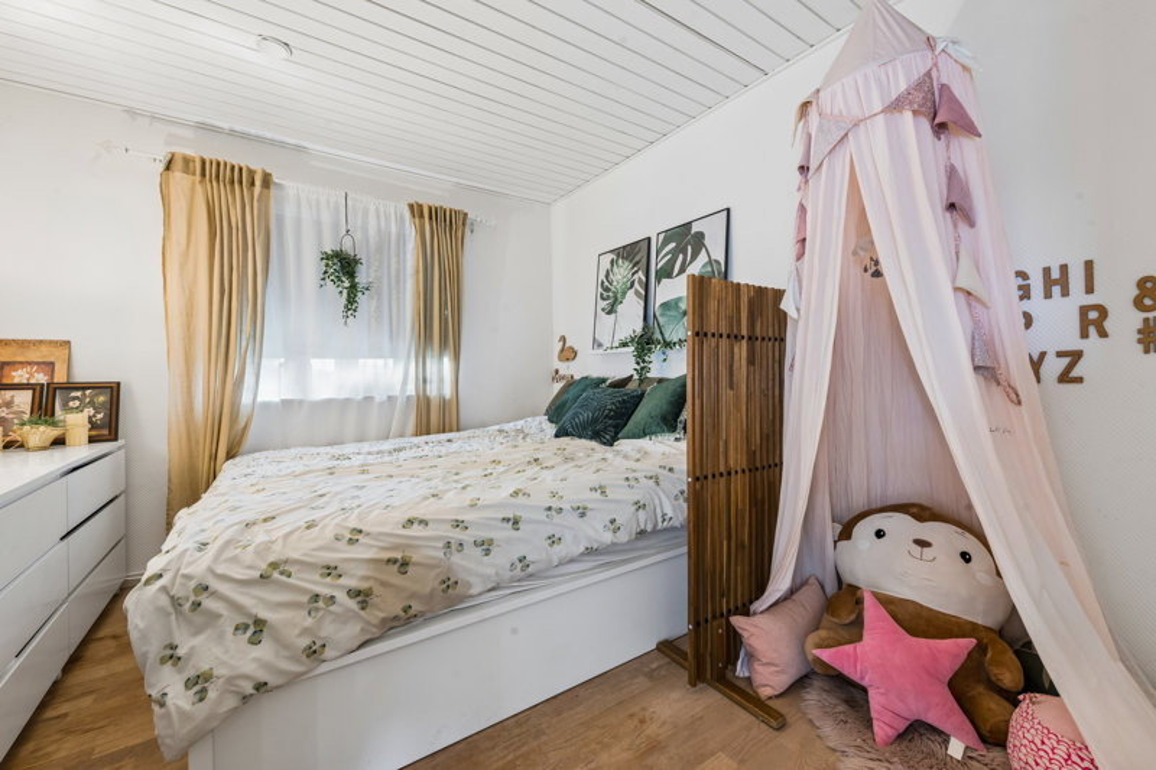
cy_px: 385
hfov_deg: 104.3
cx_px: 578
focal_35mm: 14
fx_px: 449
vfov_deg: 81.2
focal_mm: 14
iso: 250
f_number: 10
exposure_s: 1/1.25
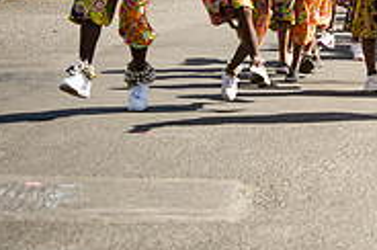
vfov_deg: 4.2
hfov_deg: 6.4
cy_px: -51
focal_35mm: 322
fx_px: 3366
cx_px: 422
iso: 100
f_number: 6.3
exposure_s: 1/250
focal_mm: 102
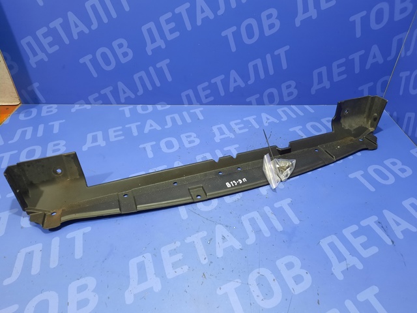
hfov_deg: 69.4
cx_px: 208
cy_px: 156
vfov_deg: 54.9
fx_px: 301
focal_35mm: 25
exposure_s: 1/33
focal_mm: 4.6
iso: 400
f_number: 2
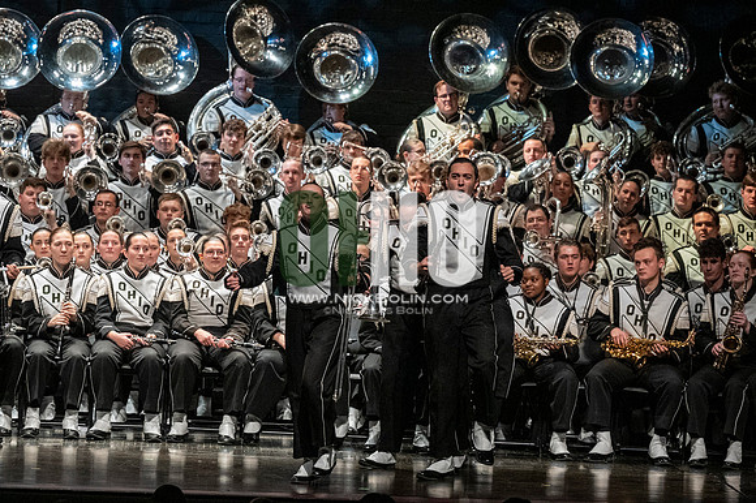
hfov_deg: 9.8
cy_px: 252
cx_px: 378
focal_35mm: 210
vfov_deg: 6.5
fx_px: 4407
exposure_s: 1/500
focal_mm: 140
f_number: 4
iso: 4000
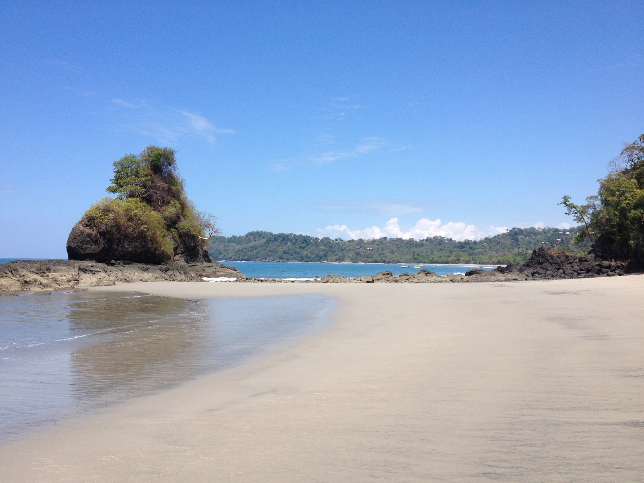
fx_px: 651
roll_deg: -0.7
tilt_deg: -0.8
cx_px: 322
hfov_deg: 52.6
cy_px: 242
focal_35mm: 35
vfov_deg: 40.7
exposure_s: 1/1905
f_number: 2.4
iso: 50
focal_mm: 4.28
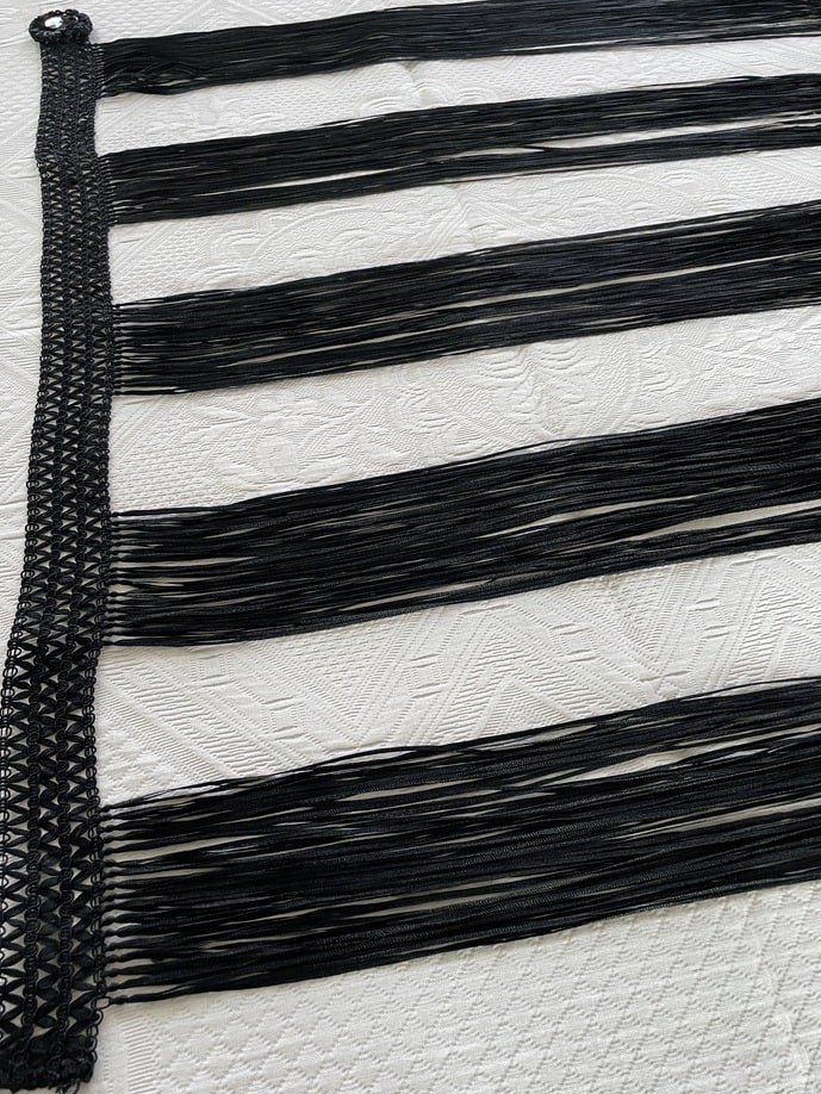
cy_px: 536
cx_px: 410
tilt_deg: -54.1
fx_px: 917
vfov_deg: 61.6
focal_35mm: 29
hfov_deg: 48.2
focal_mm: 4.2
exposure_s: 1/60
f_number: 1.6
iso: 160
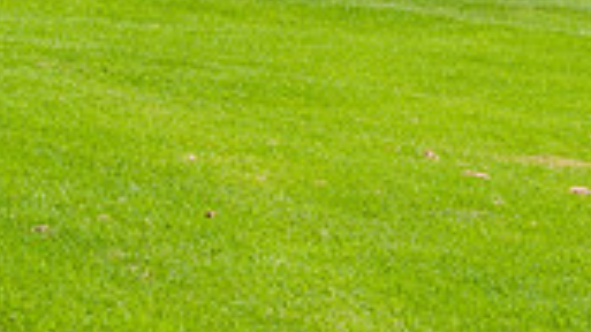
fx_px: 2992
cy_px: -197
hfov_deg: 10.8
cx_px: 949
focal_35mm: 191
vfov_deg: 6.3
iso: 400
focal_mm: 30
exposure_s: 1/250
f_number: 8
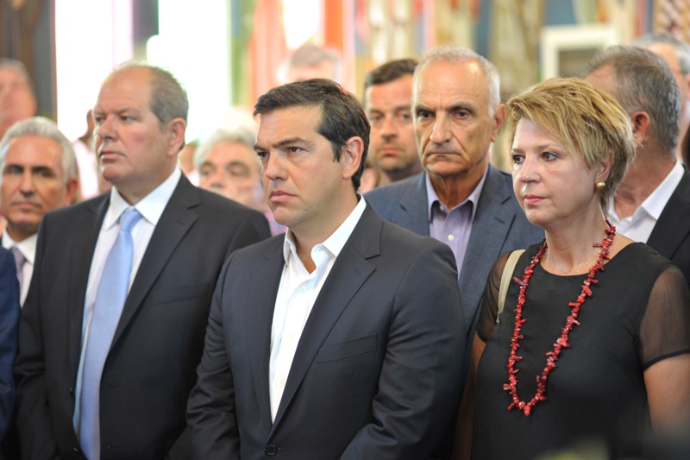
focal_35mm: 85
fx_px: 1629
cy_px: 230
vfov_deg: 16.1
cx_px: 345
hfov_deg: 23.9
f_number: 2
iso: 1250
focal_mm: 85
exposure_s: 1/160
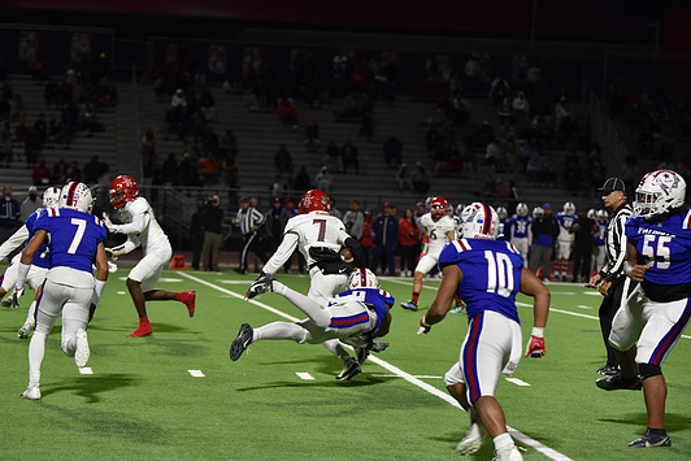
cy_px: 245
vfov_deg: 11.4
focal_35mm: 120
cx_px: 330
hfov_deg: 17.1
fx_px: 2304
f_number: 2.8
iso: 1800
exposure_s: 1/500
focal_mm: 110
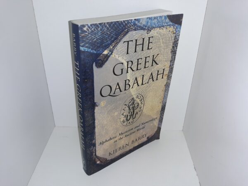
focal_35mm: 28
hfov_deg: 63.4
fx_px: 201
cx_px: 124
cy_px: 93
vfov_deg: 49.7
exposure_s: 1/155
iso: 40
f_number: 1.7
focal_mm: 3.7
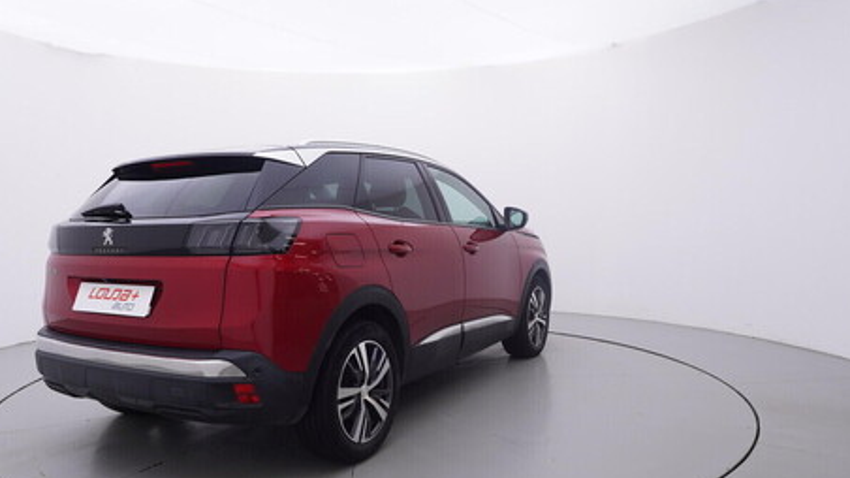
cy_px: 293
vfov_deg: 40.4
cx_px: 366
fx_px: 645
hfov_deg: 66.4
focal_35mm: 29
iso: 200
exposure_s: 1/80
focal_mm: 15
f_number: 5
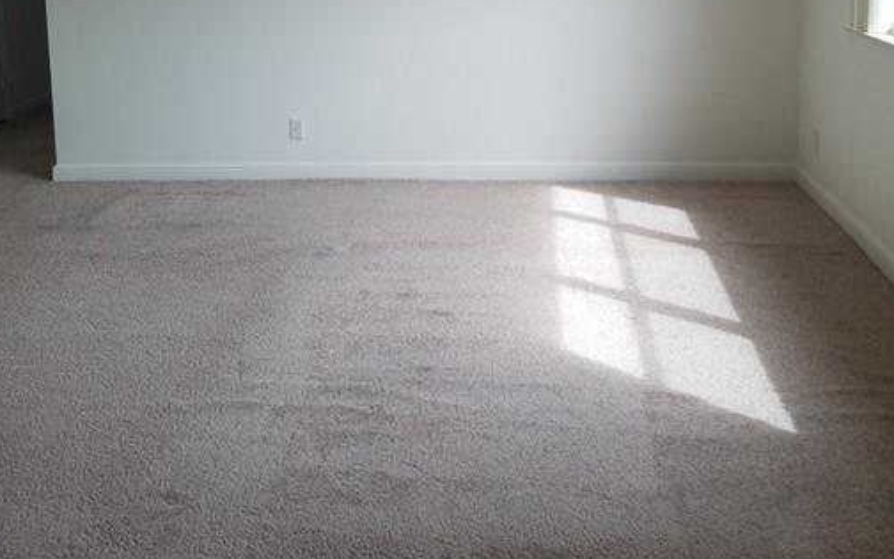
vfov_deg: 29.4
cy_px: 64
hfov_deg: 47.1
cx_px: 484
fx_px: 1023
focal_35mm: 42
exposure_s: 1/173
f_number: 1.7
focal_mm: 4.2
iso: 50
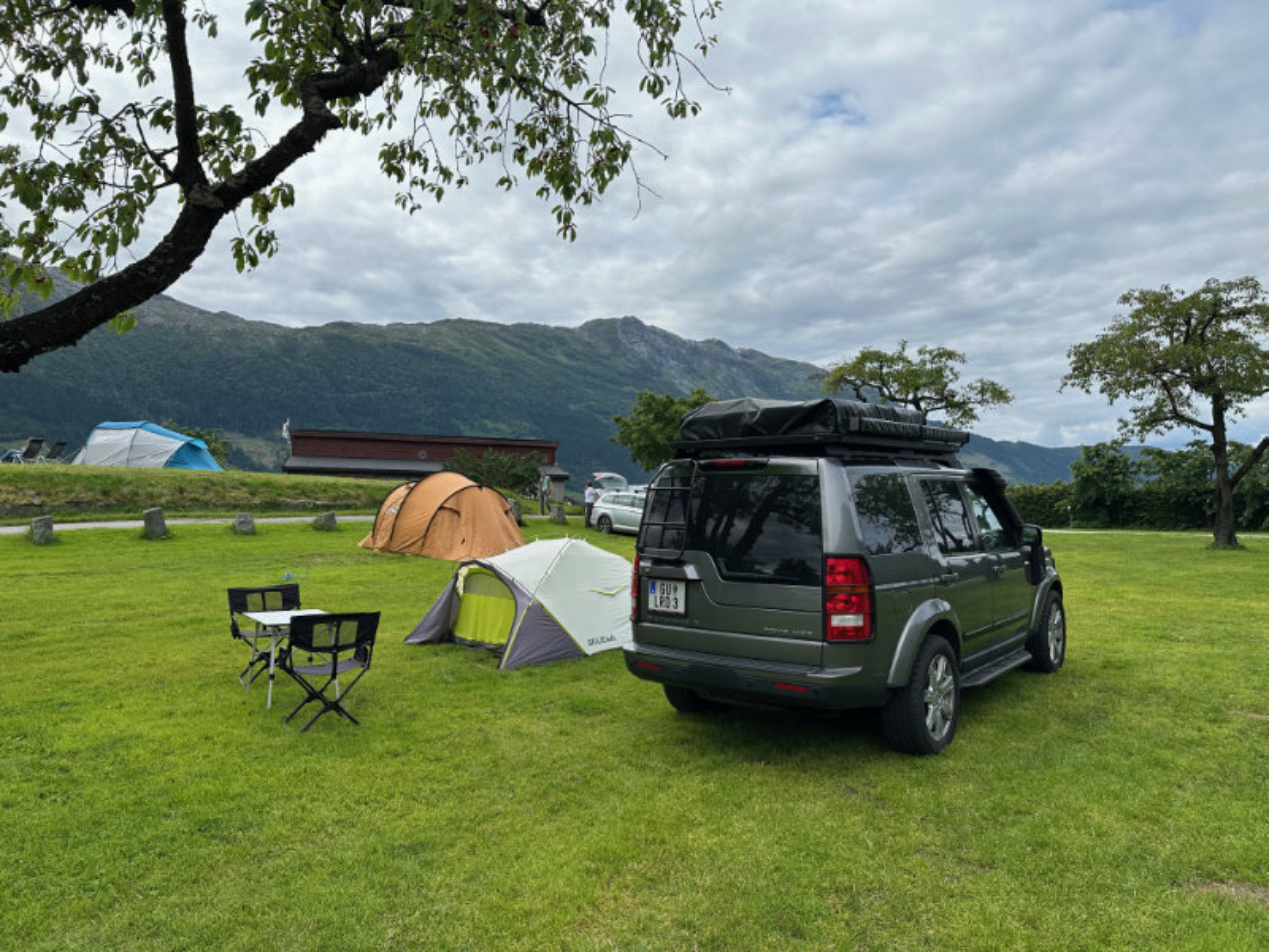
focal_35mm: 24
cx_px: 634
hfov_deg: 71.6
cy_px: 476
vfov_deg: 56.8
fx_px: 880
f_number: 1.8
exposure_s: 1/4762
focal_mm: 6.9
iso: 80
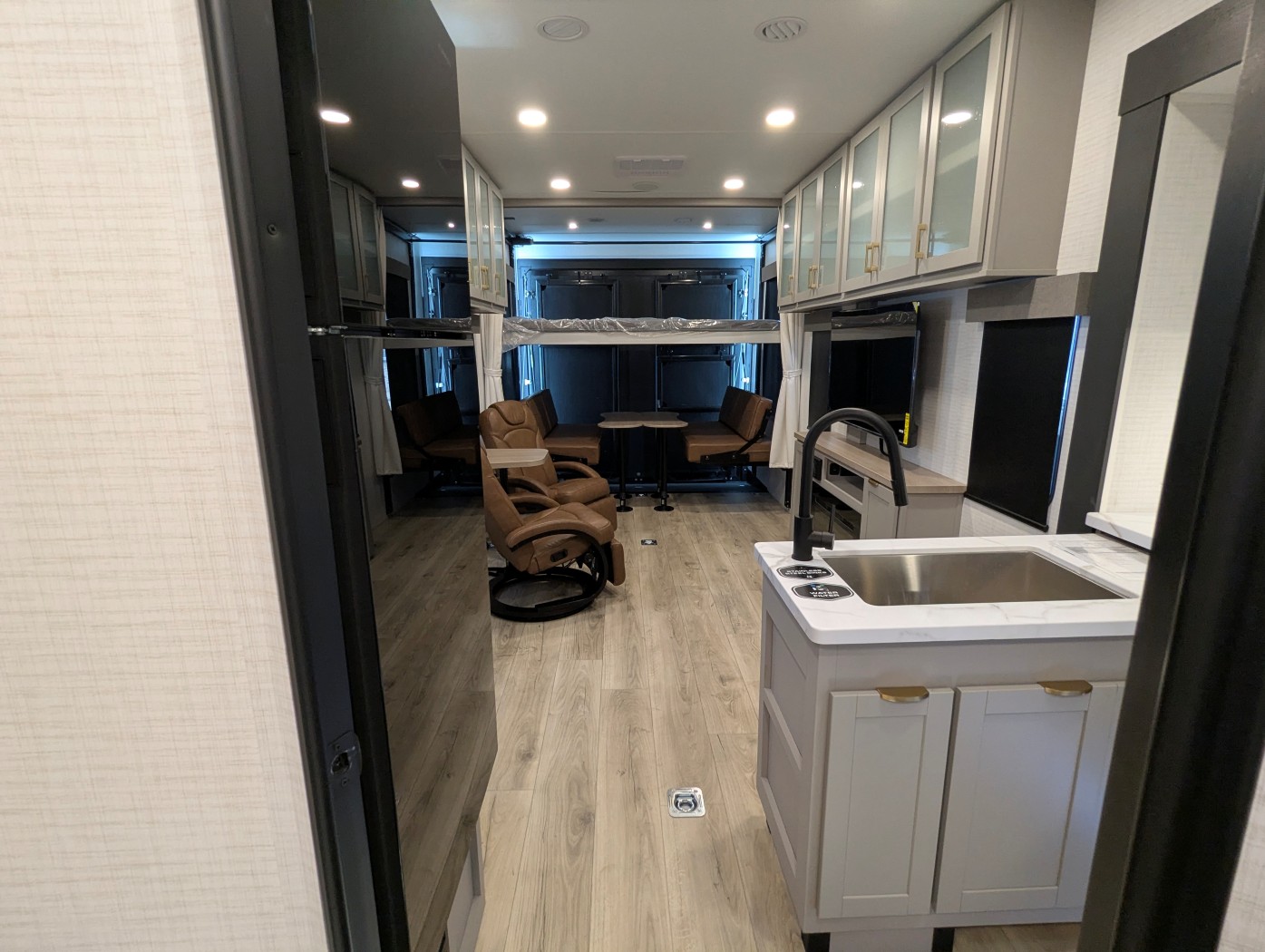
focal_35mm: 16
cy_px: 476
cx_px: 632
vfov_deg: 78.2
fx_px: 585
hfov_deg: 94.4
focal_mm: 2.35
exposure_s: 1/58.1
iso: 237
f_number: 2.2
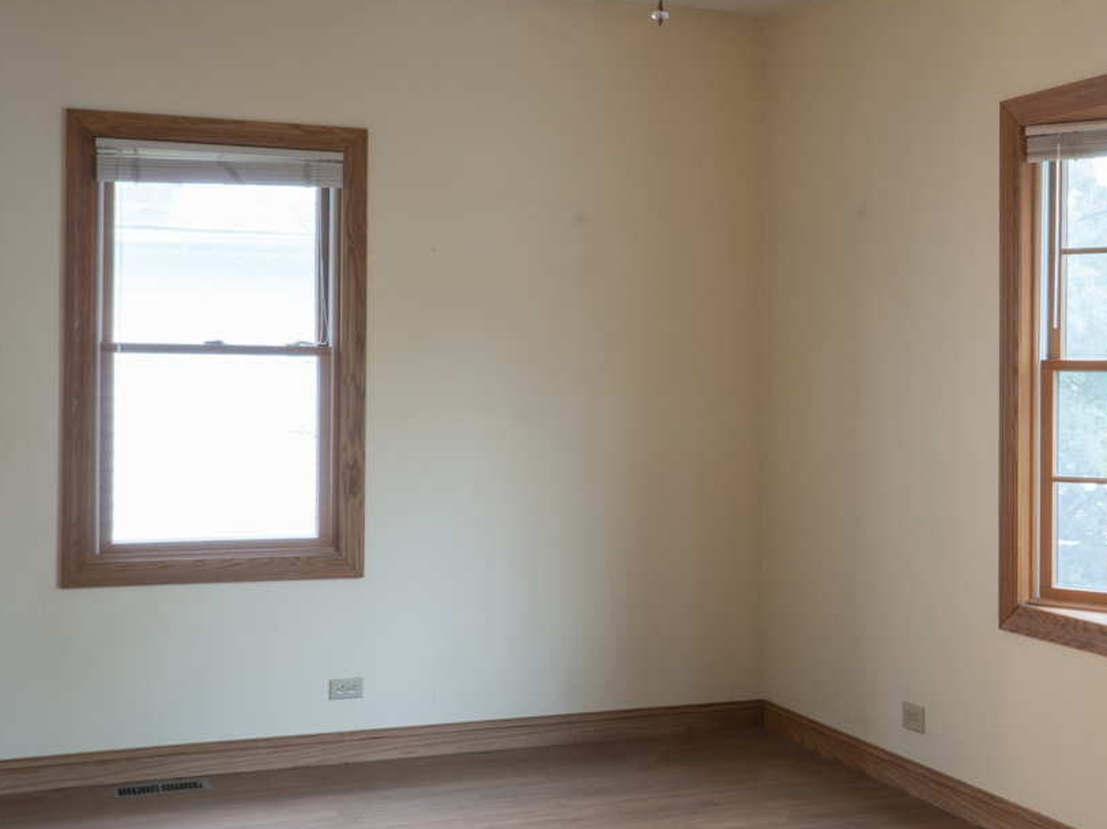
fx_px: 1470
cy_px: 369
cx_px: 596
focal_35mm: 46
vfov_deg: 31.5
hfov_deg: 41.2
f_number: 18
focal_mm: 16
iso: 200
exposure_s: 8
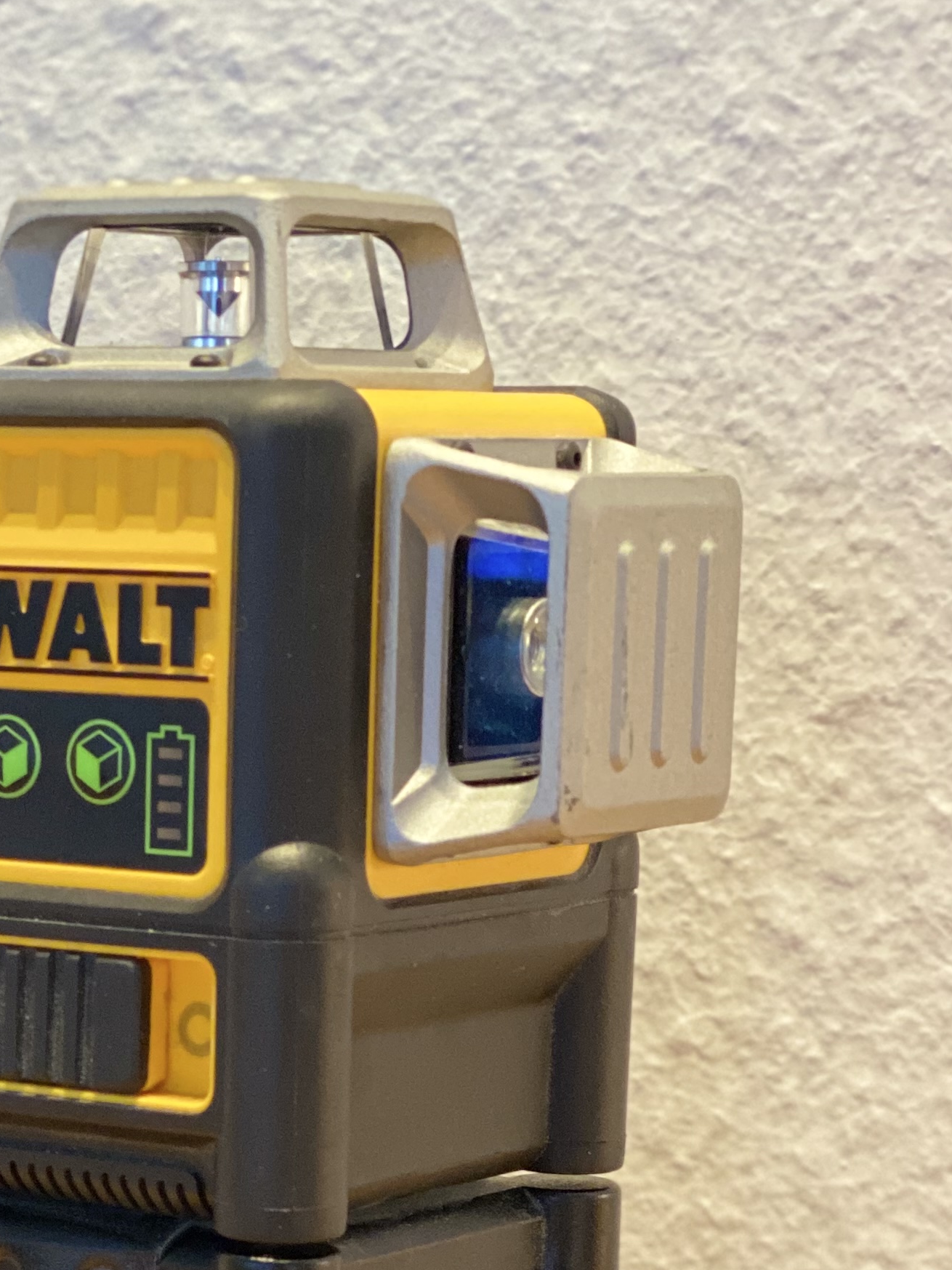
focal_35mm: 120
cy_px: 1334
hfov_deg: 12.2
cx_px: -36
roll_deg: -0.2
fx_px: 4401
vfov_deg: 16.0
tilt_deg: -12.7
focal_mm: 6
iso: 400
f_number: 2
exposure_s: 1/40
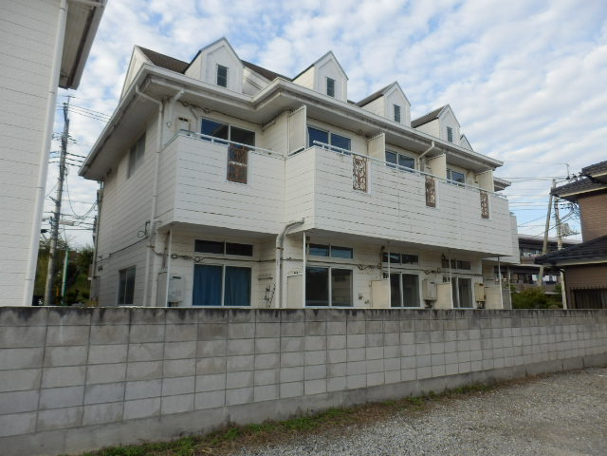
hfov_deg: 71.6
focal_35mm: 24
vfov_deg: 56.8
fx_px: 421
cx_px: 304
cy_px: 228
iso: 80
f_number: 3
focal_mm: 4.2
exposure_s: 1/400
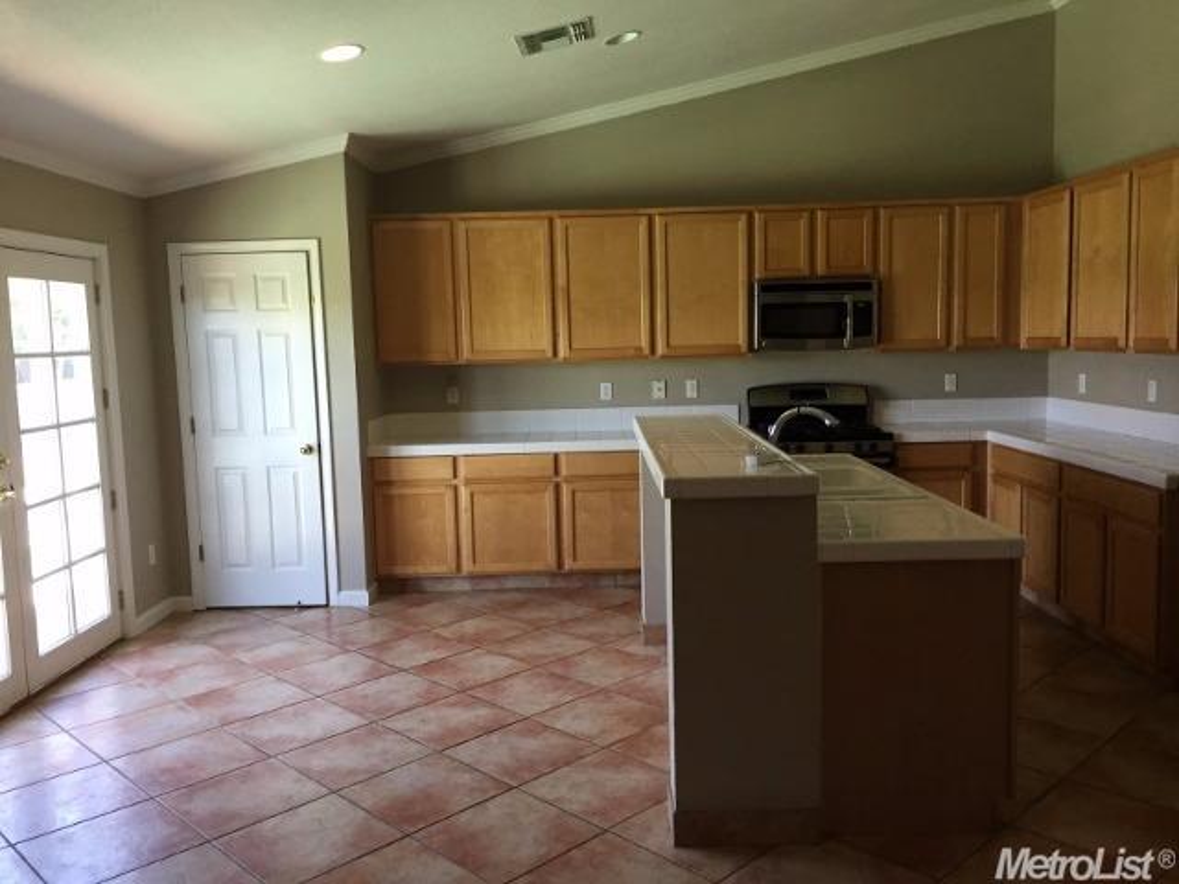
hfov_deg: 61.7
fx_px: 988
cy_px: 442
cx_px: 590
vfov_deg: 48.2
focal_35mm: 29
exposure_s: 1/30
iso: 50
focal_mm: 4.15
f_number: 2.2
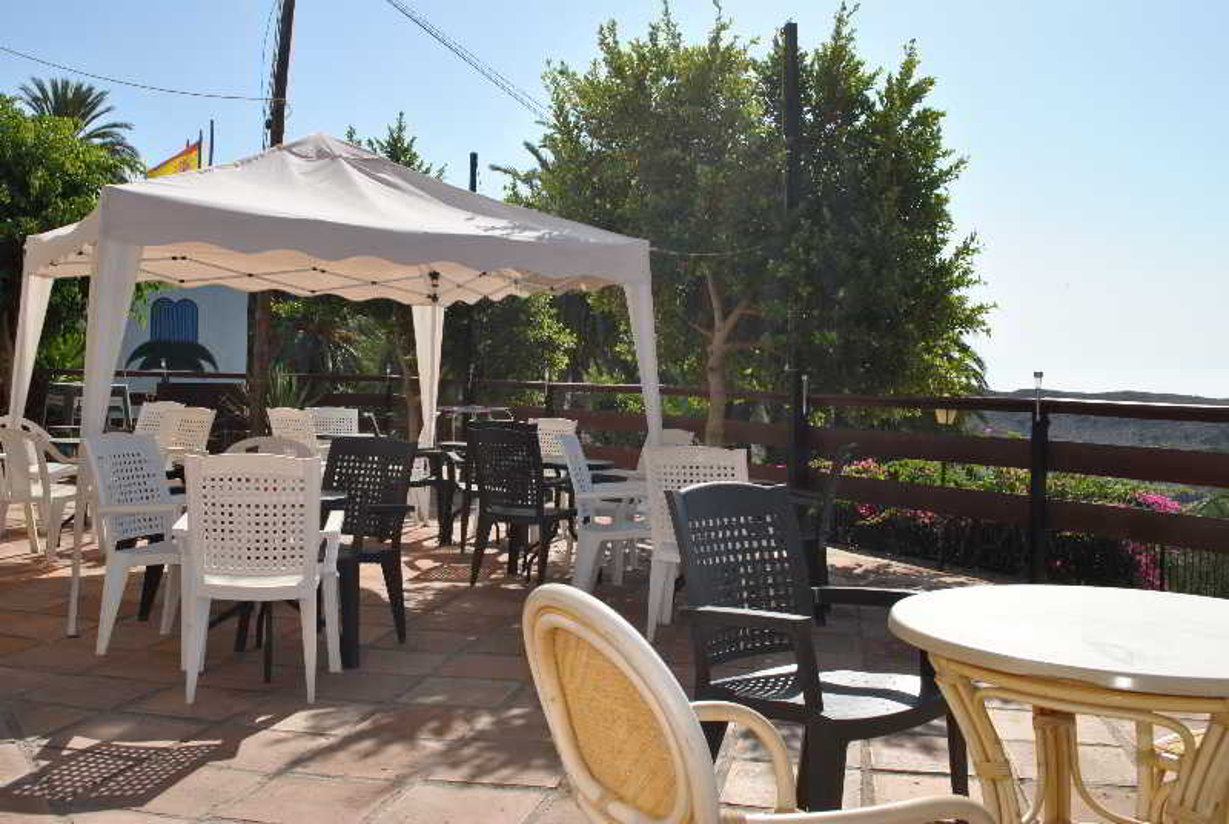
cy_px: 412
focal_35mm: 36
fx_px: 1231
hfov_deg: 53.1
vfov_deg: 37.0
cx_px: 614
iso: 100
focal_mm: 24
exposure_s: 1/200
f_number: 10
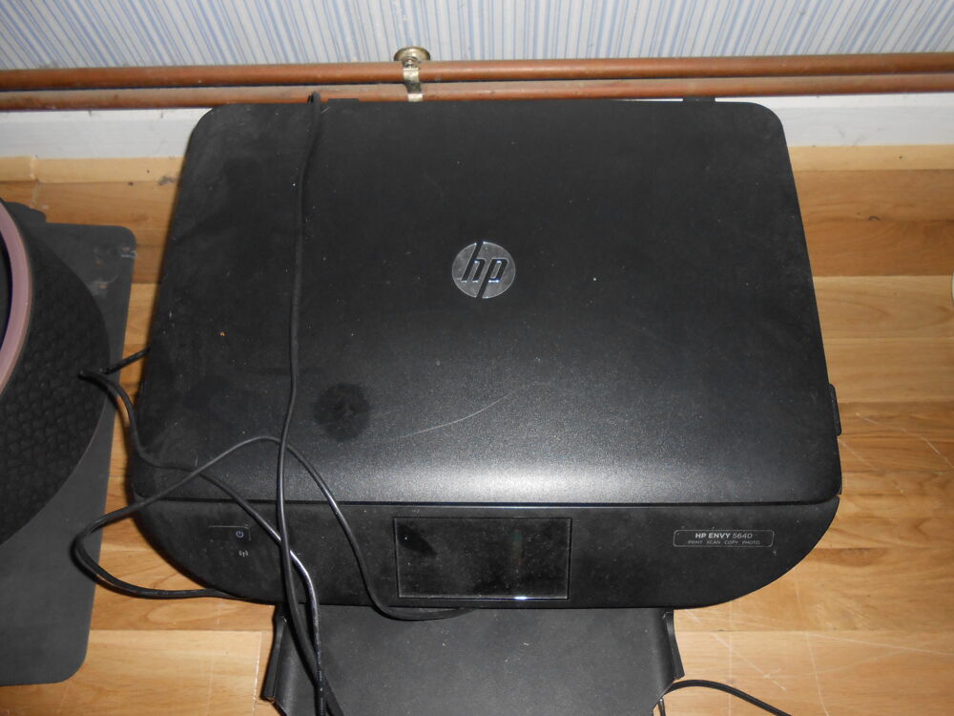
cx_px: 477
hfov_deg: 67.3
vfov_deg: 53.1
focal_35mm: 26
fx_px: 717
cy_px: 358
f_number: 3.5
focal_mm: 4.6
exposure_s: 1/25
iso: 200
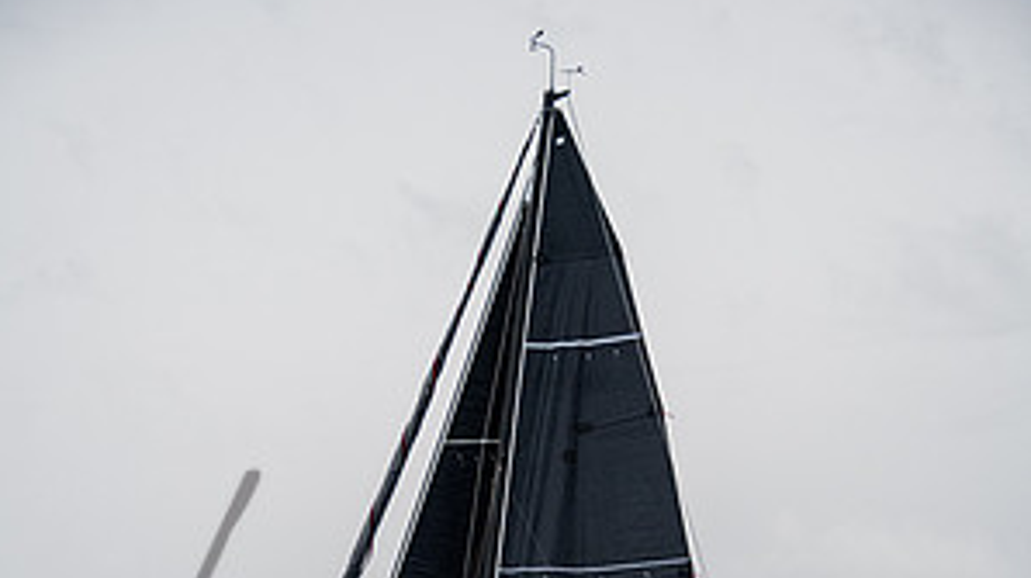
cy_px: 723
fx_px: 3851
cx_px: 516
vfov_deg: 8.5
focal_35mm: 141
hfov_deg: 15.2
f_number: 6.3
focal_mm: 89
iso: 800
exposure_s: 1/3200
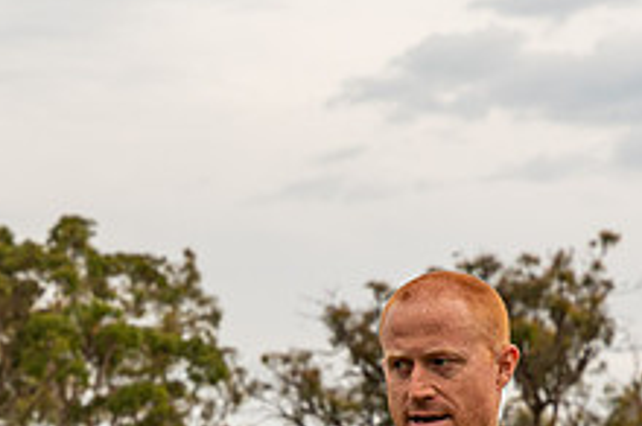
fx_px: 5645
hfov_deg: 6.5
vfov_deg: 4.3
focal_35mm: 317
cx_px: 123
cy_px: 550
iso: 400
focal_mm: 80
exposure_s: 1/250
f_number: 6.3
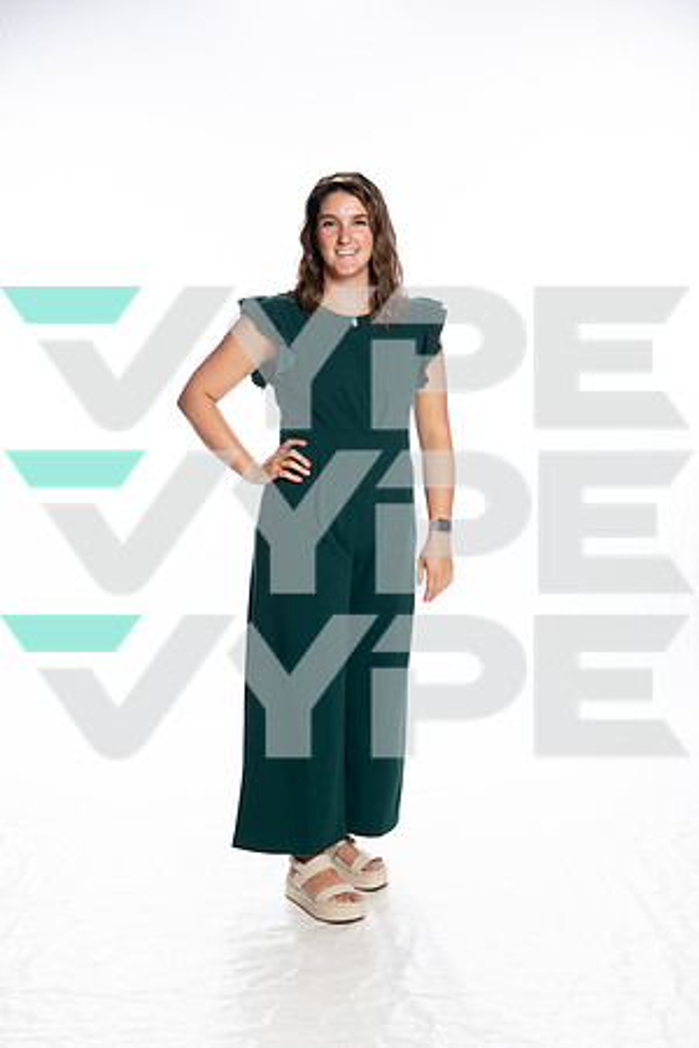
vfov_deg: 39.6
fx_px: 1456
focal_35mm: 50
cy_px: 524
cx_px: 350
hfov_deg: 27.0
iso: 400
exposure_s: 1/250
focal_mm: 50
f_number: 8
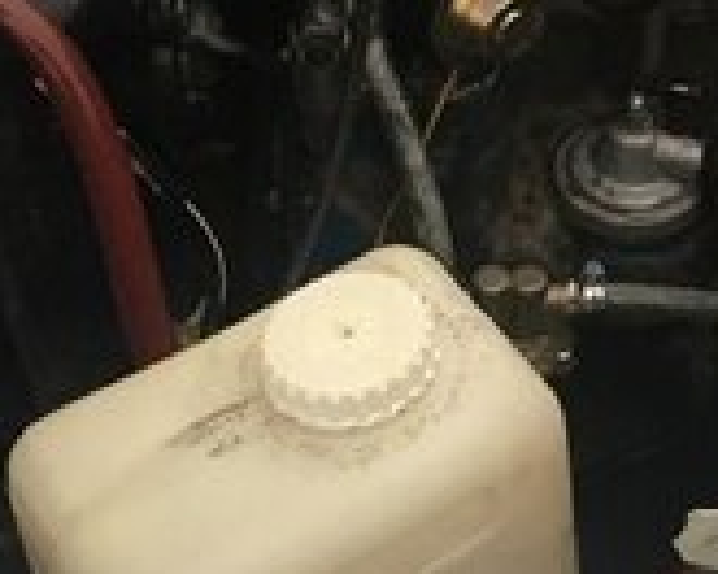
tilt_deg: -41.6
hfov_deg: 16.6
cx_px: 731
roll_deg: -2.8
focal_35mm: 113
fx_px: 2401
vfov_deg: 13.3
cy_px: -72
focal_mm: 4.15
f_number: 2.2
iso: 40
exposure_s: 1/33
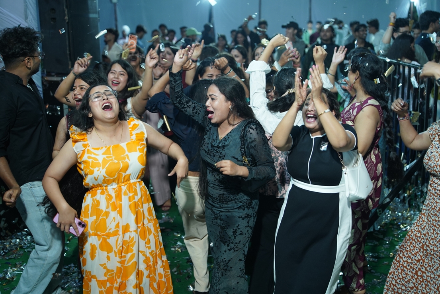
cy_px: 140
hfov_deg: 50.7
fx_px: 464
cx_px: 225
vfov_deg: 35.1
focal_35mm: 38
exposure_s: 1/160
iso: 1000
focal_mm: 35
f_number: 2
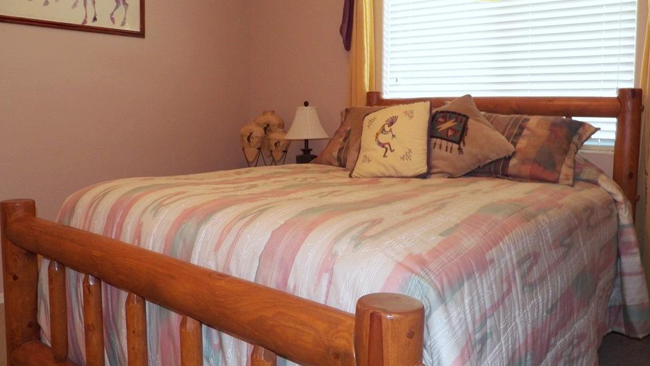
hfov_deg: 62.6
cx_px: 322
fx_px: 534
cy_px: 159
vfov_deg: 37.7
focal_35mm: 31
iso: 160
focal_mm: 4.9
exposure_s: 1/30
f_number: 2.8
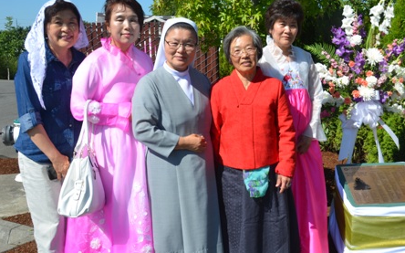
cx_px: 275
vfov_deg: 29.2
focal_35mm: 44
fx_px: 485
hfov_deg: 44.5
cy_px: 131
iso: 100
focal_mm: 20
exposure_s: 1/320
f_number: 9
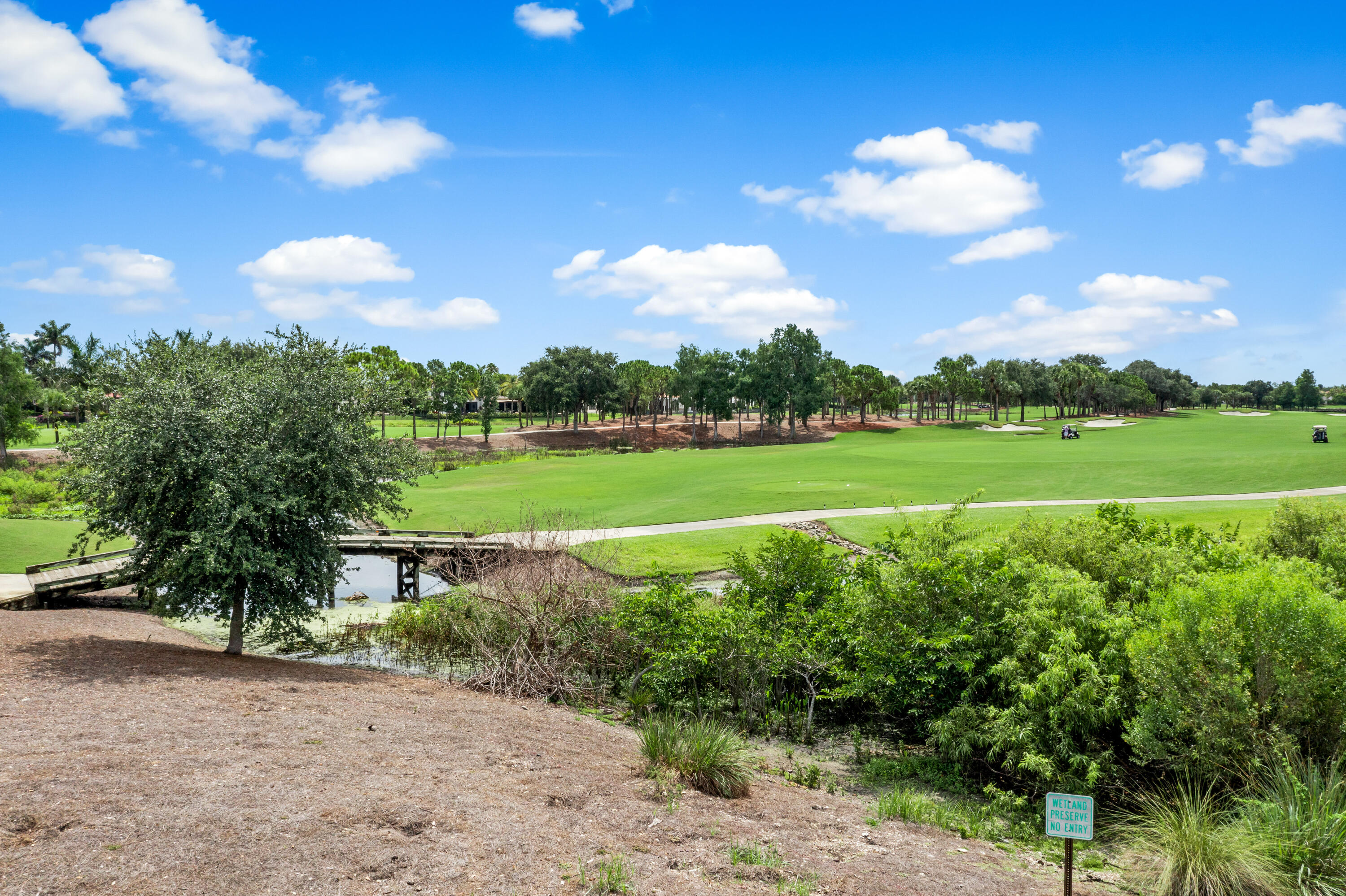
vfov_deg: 46.4
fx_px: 1046
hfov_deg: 65.5
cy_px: 448
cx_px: 673
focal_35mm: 28
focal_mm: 10.26
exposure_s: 1/500
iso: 100
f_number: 6.3
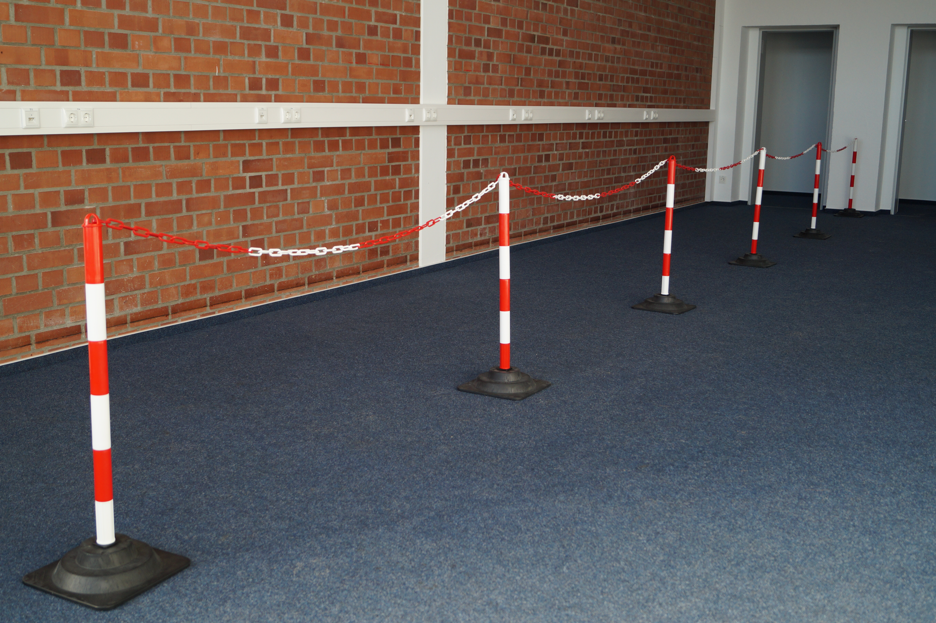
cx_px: 468
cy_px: 312
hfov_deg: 53.2
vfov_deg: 36.8
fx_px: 936
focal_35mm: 36
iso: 320
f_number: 4
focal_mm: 24
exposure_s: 1/160
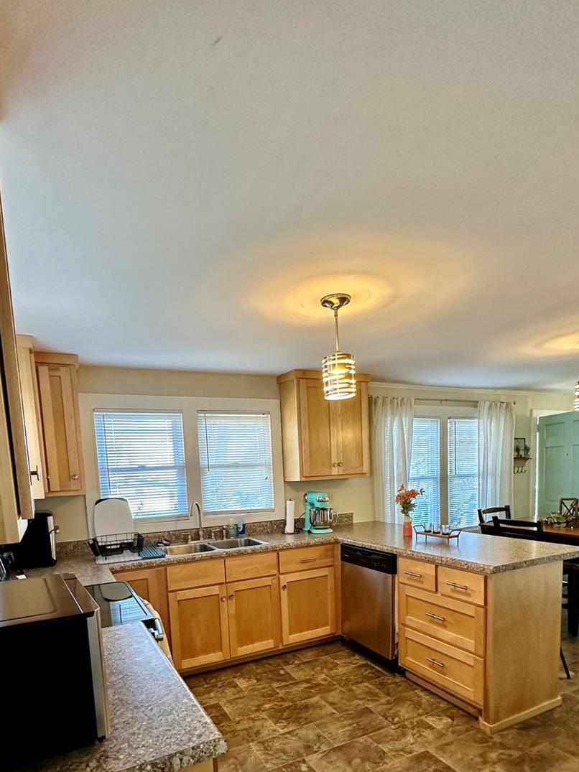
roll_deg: +2.8
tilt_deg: -5.9
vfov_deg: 78.8
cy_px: 522
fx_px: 446
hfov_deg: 65.8
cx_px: 264
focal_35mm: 20
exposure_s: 1/60
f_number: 2.2
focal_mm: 2.22
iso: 250
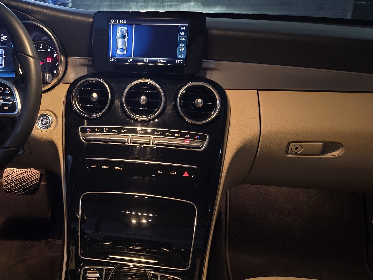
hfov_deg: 48.1
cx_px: 90
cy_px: 123
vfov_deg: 38.6
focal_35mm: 37
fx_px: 399
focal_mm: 6.3
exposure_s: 1/20.4
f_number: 1.7
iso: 1250
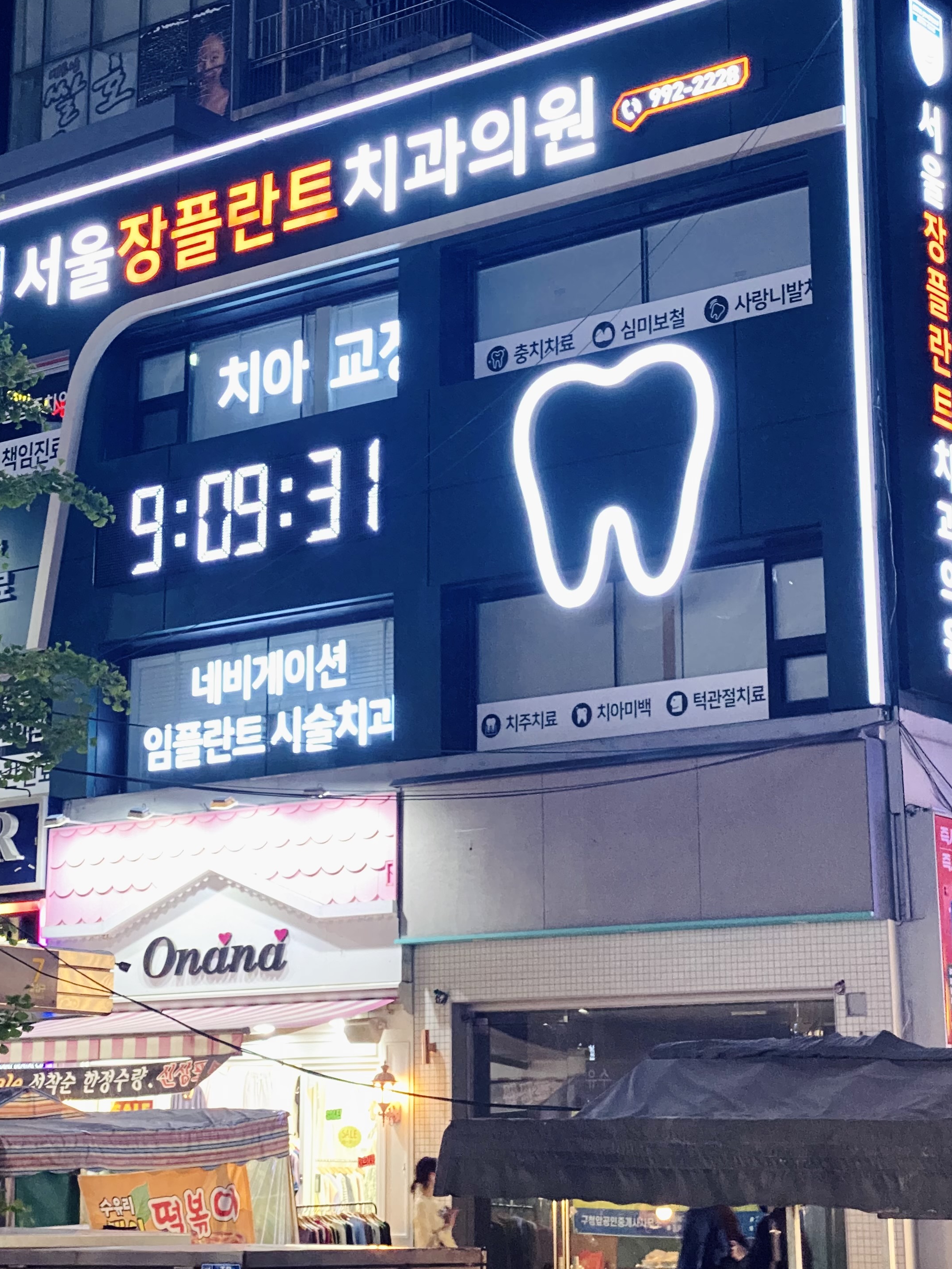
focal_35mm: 73
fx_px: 2677
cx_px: 389
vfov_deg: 26.6
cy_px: 519
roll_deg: -0.6
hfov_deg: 20.1
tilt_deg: +15.7
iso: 500
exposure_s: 1/40
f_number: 2
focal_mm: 6
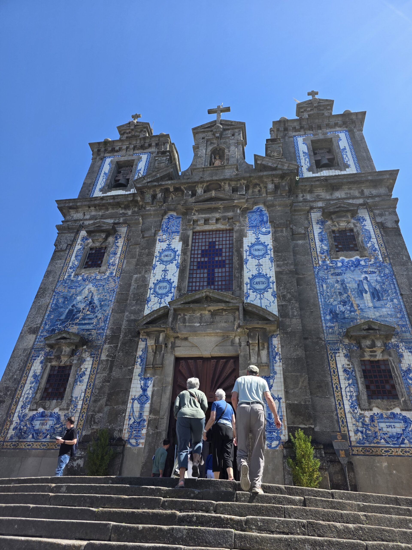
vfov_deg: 73.9
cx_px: 206
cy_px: 275
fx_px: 365
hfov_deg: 58.9
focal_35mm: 23
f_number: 1.7
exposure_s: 1/2835
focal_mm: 6.3
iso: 80
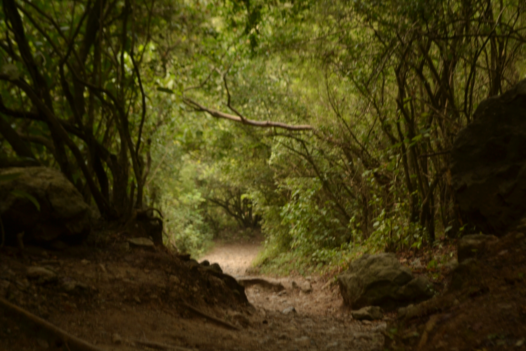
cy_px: 176
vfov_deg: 18.2
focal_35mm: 75
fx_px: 1096
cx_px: 263
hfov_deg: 27.0
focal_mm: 50
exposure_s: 1/20
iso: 100
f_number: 5.6
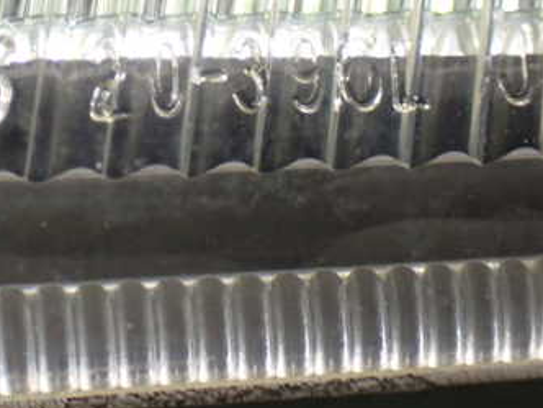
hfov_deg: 22.7
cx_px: 108
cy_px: 92
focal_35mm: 85
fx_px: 1333
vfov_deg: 17.2
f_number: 3.1
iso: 800
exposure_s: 1/50
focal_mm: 8.4
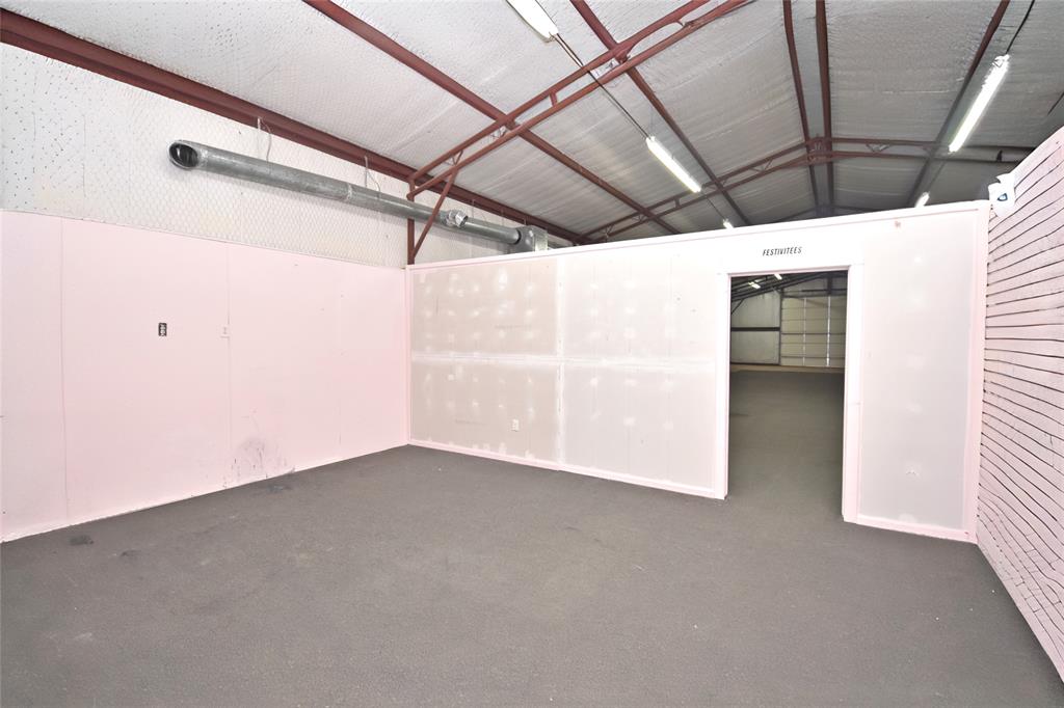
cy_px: 354
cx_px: 532
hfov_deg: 100.4
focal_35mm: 15
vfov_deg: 77.3
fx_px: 443
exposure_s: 1/200
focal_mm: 10
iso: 800
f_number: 5
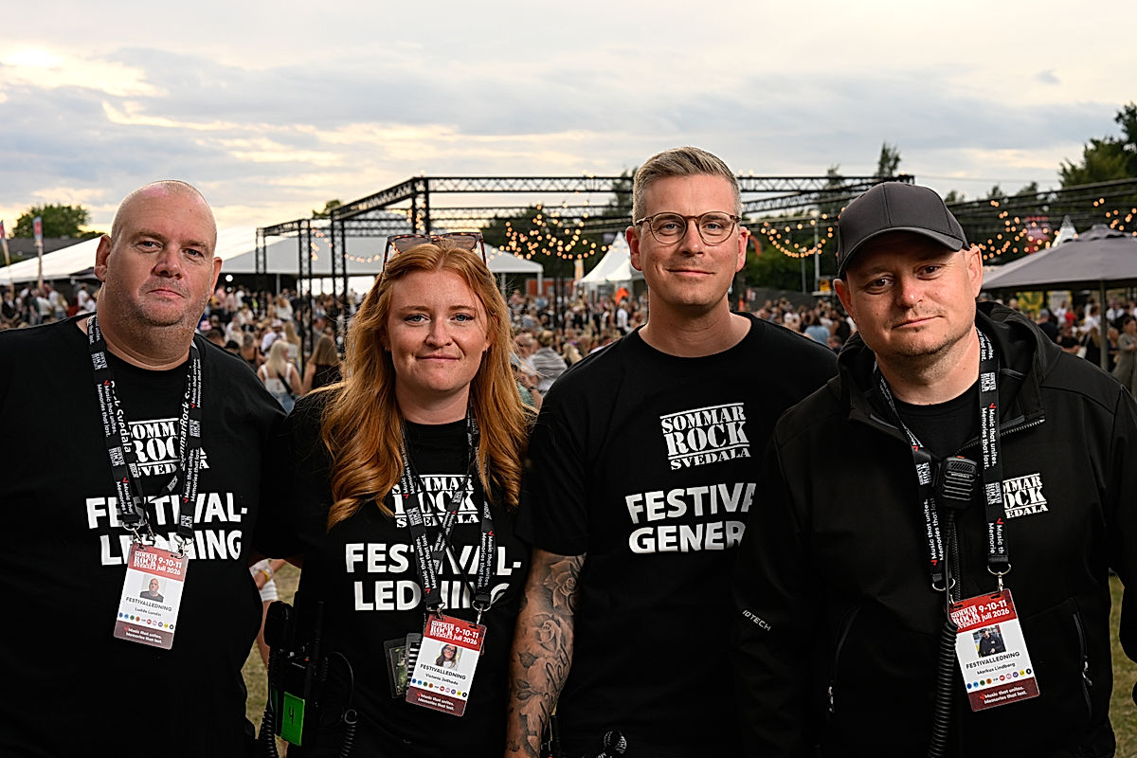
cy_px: 379
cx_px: 568
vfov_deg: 23.4
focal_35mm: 58
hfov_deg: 34.5
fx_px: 1832
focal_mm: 58
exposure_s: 1/160
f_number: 8
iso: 200
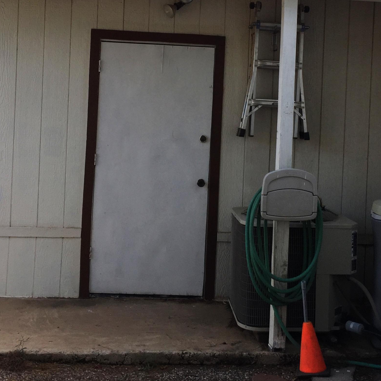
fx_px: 610
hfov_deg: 34.6
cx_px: 214
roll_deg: -3.0
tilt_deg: +0.8
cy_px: 116
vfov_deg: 34.2
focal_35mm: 49
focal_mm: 4.15
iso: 32
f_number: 2.2
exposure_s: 1/879
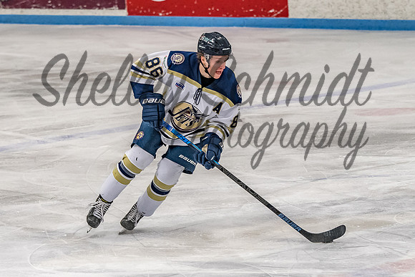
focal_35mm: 251
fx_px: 2890
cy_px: 144
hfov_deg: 8.2
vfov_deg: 5.5
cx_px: 134
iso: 1600
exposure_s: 1/800
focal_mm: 116
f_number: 3.2
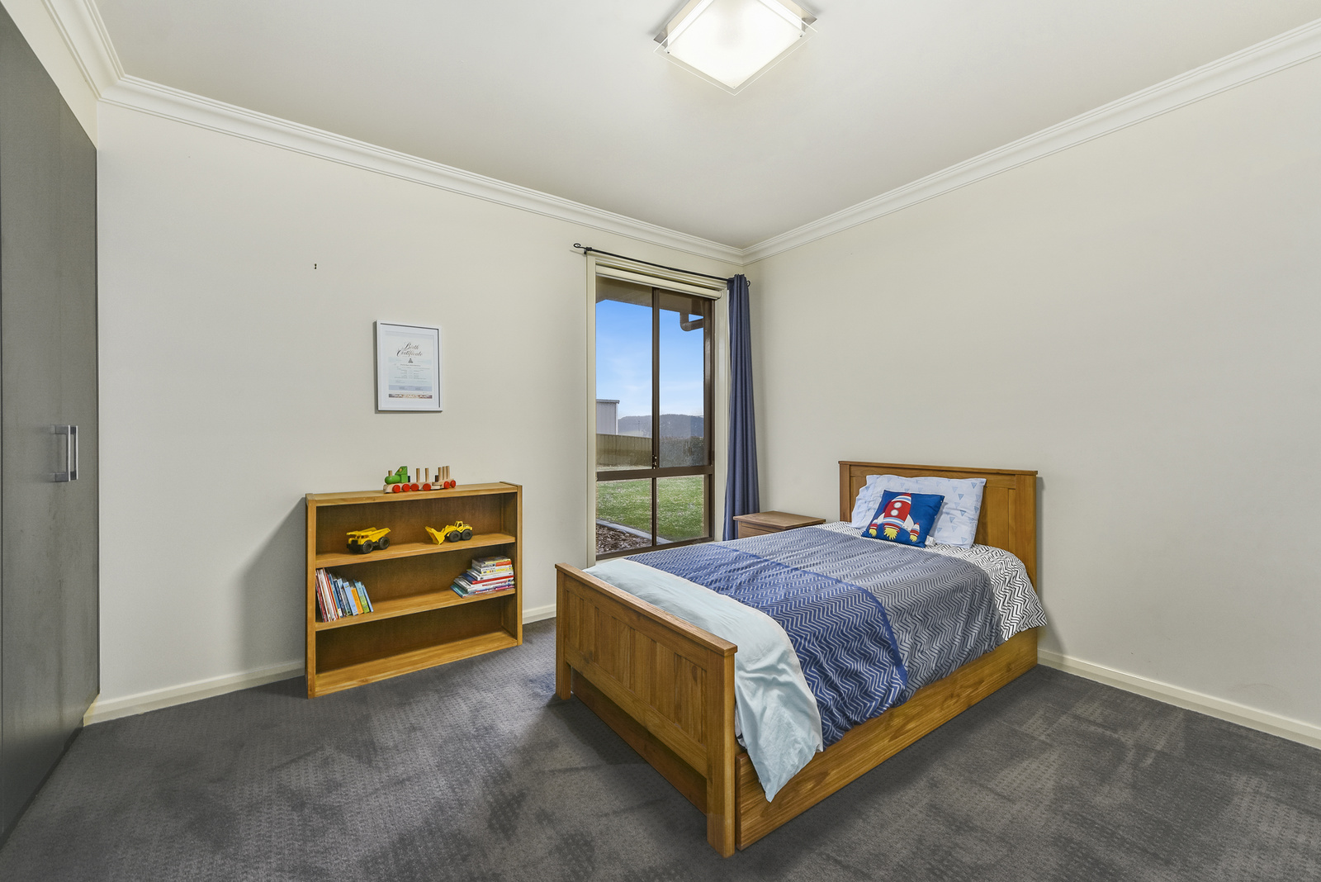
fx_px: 514
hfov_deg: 104.2
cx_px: 660
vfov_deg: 81.3
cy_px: 441
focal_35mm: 14
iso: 125
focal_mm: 14
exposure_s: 1/1.67
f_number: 11
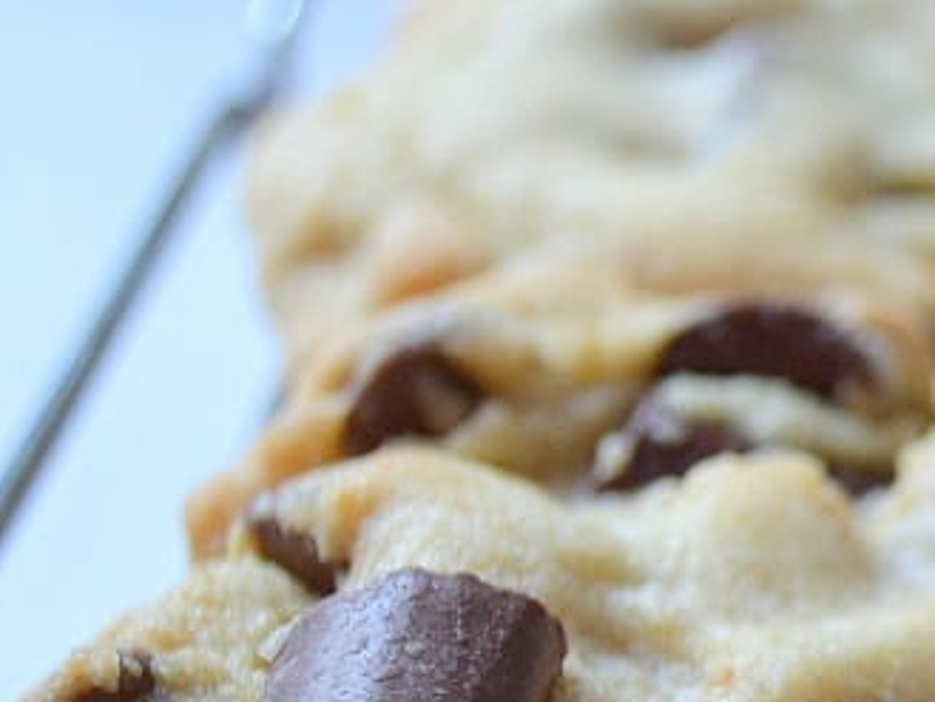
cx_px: 1526
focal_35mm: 147
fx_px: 3972
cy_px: 786
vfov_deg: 10.0
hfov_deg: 12.6
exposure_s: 1/15
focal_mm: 28
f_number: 4.5
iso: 640
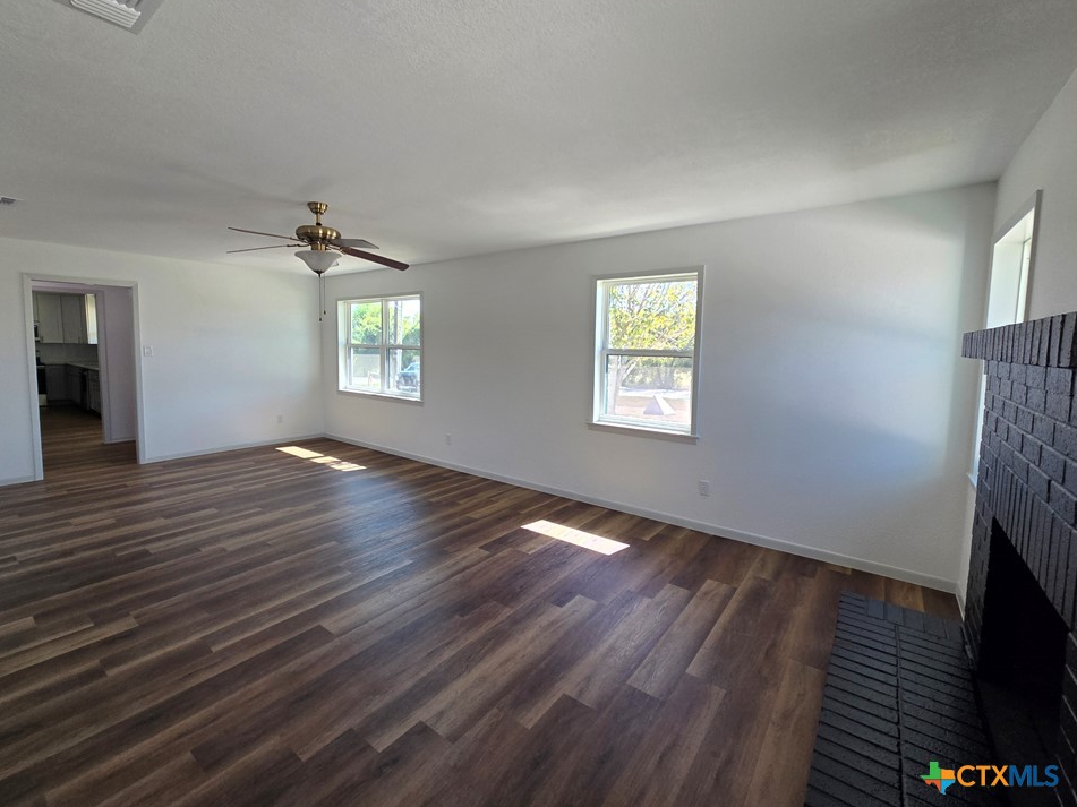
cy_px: 383
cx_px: 506
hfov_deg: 101.9
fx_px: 436
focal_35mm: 14
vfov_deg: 85.6
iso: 80
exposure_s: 1/120
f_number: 2.2
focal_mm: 2.2
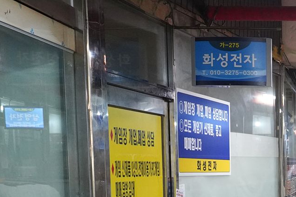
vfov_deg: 17.0
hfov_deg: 23.5
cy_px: 252
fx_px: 625
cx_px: 385
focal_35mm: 76
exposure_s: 1/80
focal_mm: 24
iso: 3200
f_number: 7.1
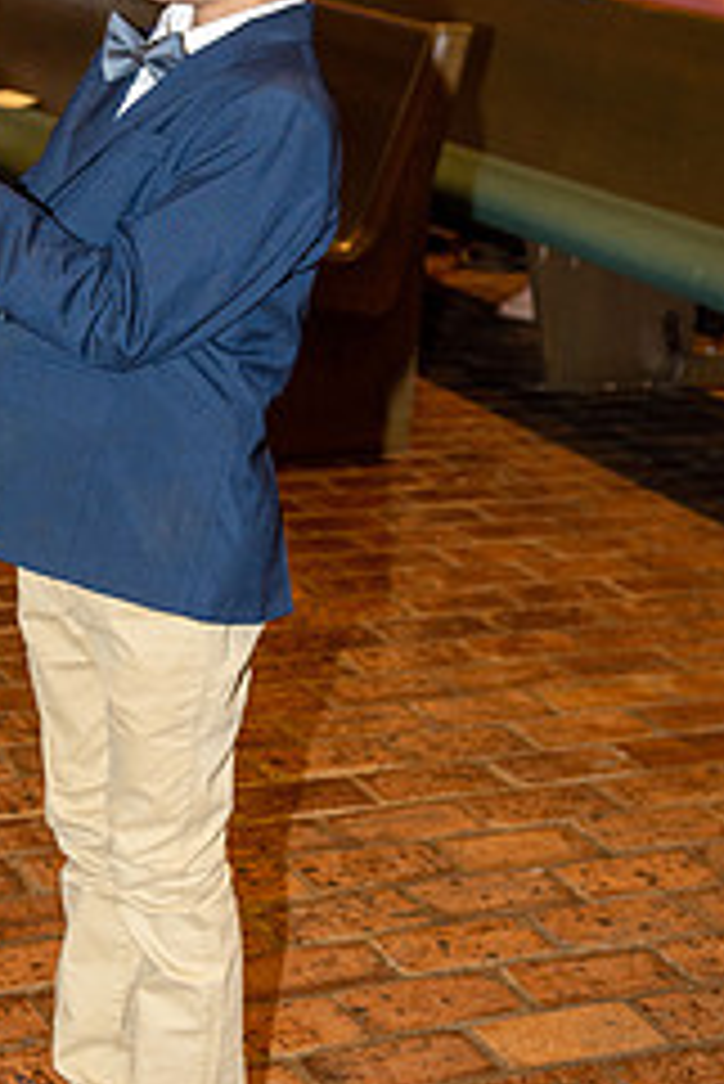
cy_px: 279
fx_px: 2530
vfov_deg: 23.9
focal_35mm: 84
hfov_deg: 16.2
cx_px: 209
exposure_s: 1/125
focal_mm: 45
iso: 1600
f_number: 5
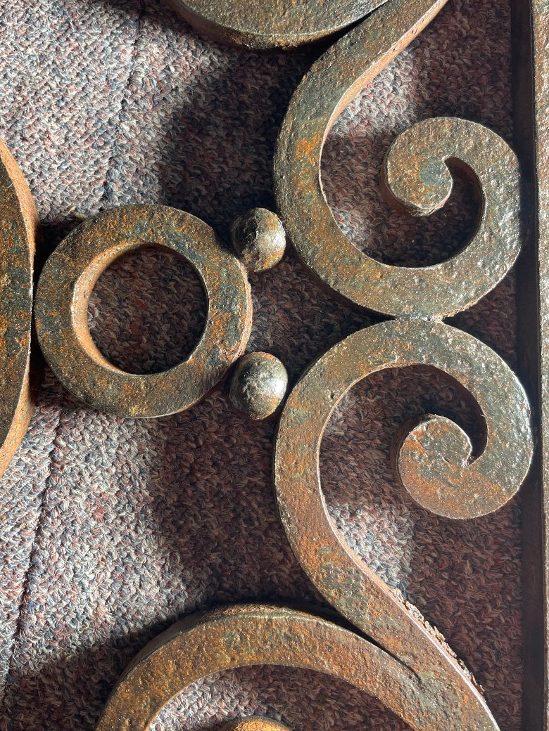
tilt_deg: -85.5
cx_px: 260
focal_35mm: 30
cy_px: 313
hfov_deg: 46.8
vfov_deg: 59.7
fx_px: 634
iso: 64
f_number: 1.6
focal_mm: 4.2
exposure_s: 1/100
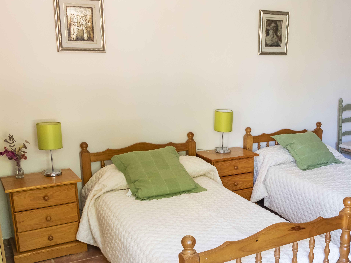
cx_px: 254
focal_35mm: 42
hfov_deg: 43.7
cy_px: 166
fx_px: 426
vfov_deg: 34.2
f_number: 8
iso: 400
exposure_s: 1/4
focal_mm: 18
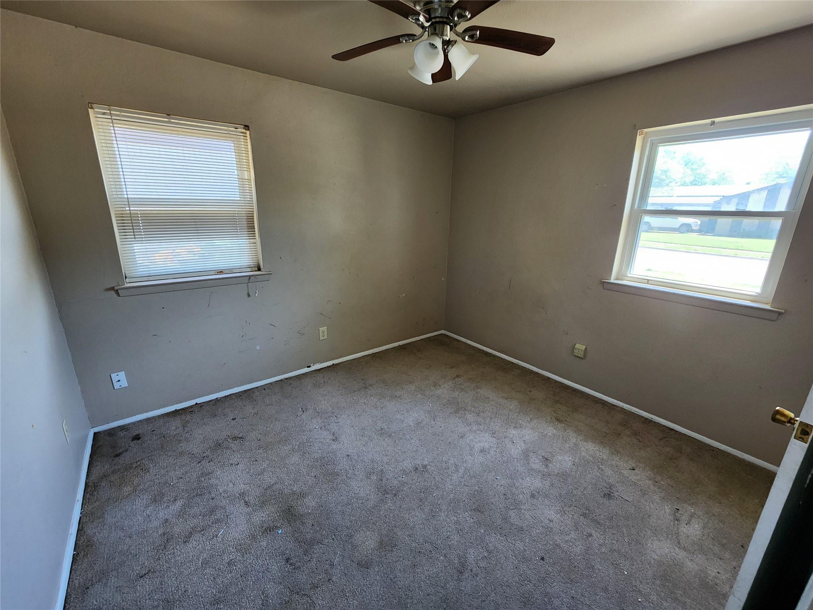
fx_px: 305
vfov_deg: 89.9
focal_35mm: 13
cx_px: 406
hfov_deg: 106.2
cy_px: 305
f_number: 2.2
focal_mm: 2.2
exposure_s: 1/60
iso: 250
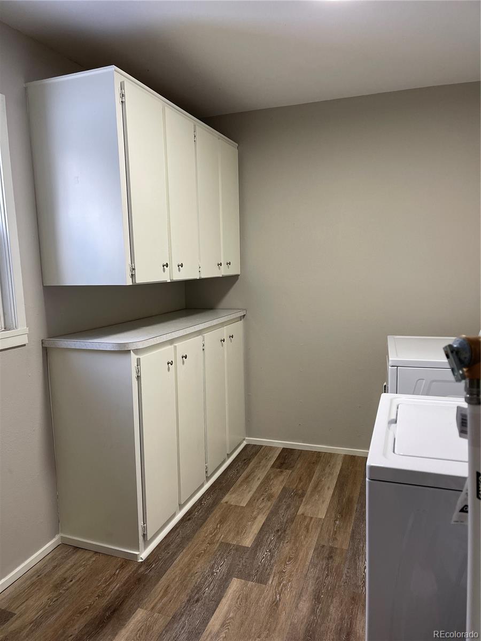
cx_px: 240
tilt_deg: -8.7
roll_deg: +1.6
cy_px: 320
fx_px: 482
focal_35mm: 26
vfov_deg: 67.3
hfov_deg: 53.1
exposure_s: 1/120
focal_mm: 5.1
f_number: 1.6
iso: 125
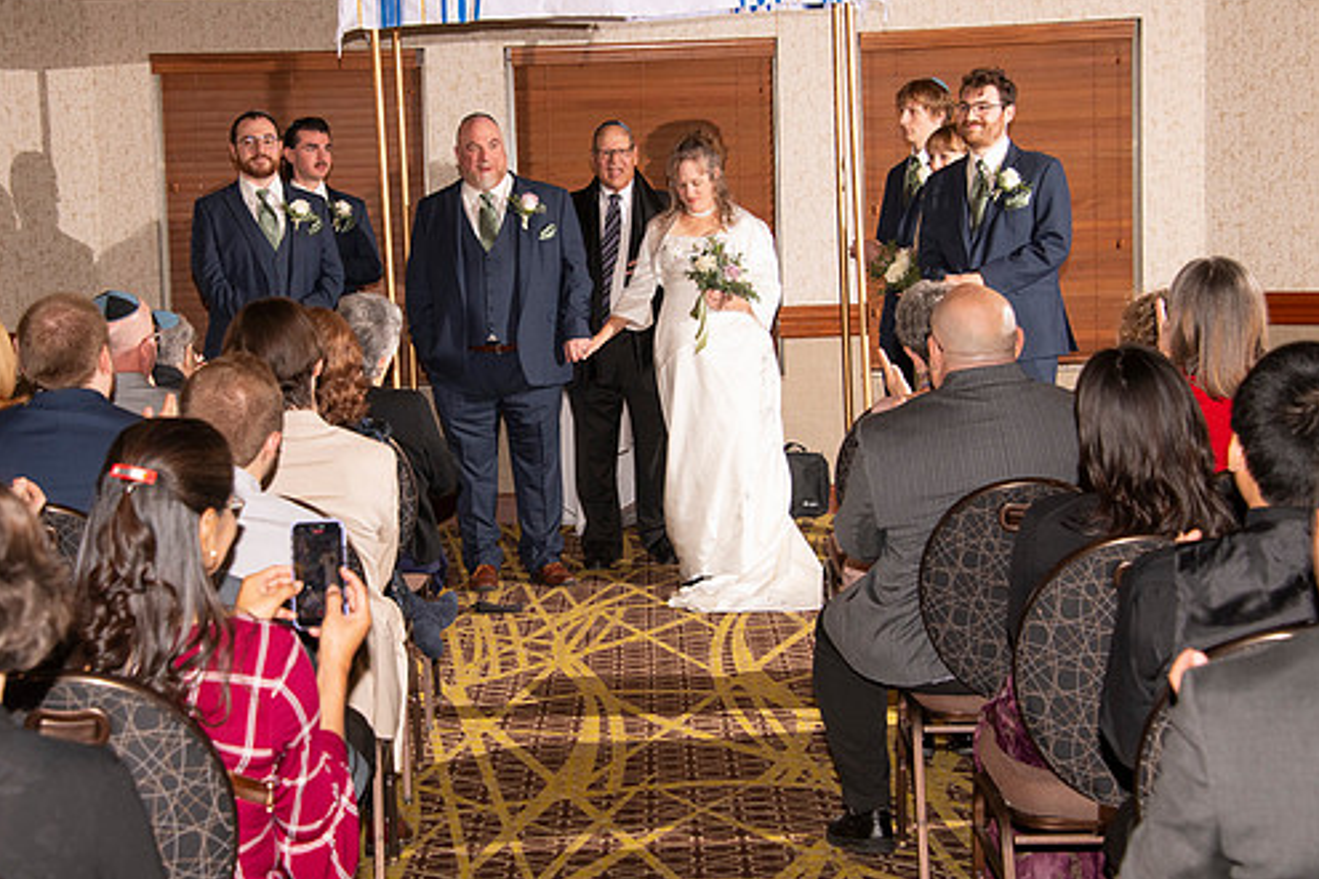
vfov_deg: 16.6
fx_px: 3004
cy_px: 393
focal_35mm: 82
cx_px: 552
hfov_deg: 24.7
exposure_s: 1/160
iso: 1000
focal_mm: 70
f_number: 7.1
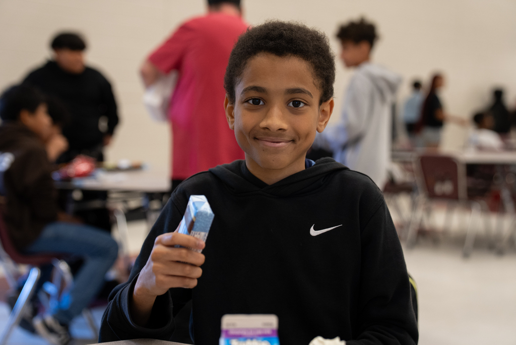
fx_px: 746
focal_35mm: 52
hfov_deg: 38.2
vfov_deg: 26.0
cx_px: 258
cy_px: 172
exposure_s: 1/160
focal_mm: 52
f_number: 2.8
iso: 1600
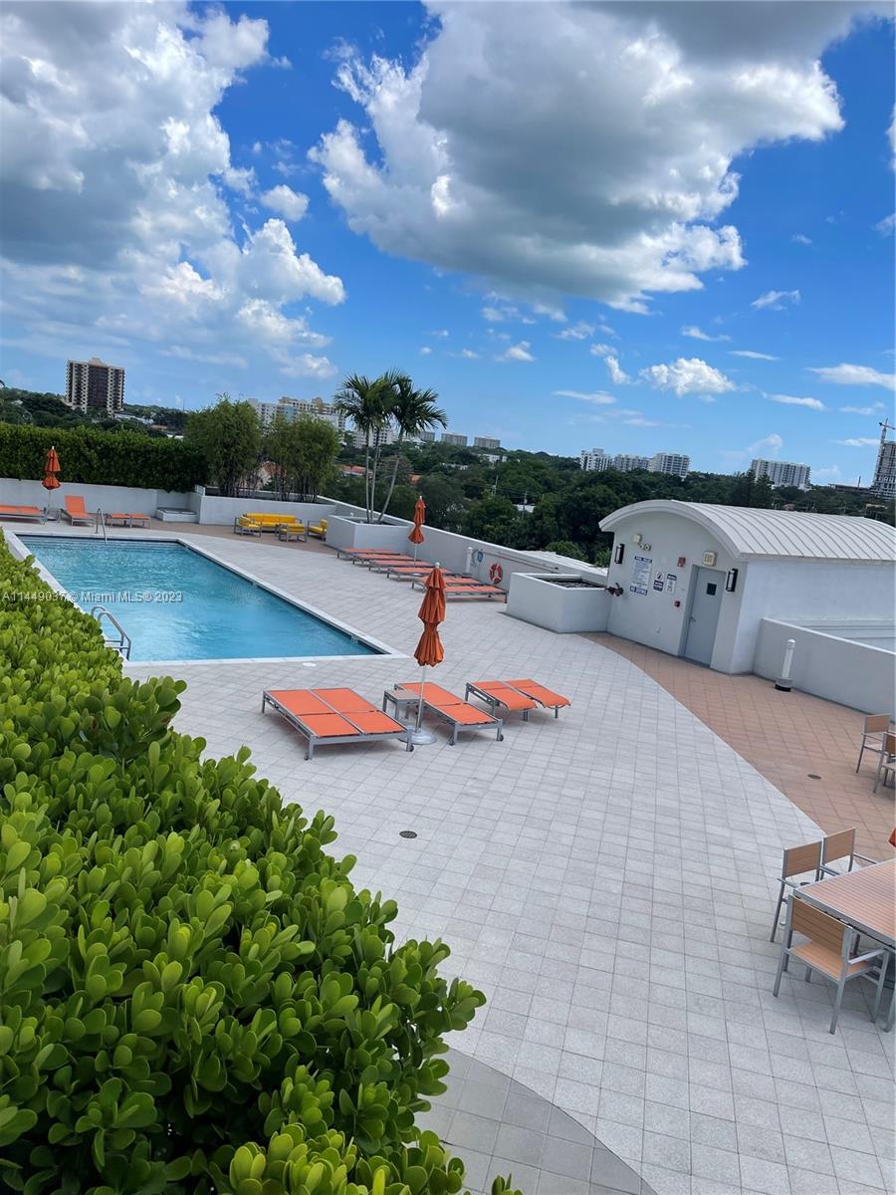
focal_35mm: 26
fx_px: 897
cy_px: 598
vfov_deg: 67.3
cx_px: 448
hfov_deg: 53.1
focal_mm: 5.1
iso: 32
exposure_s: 1/3663
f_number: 1.6
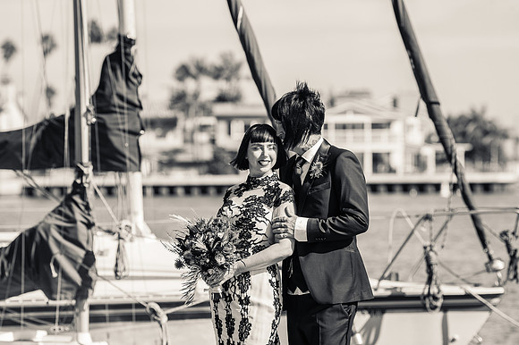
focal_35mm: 200
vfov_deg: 6.9
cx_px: 260
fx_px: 2882
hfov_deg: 10.3
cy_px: 172
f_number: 5.6
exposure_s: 1/200
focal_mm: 200
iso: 200
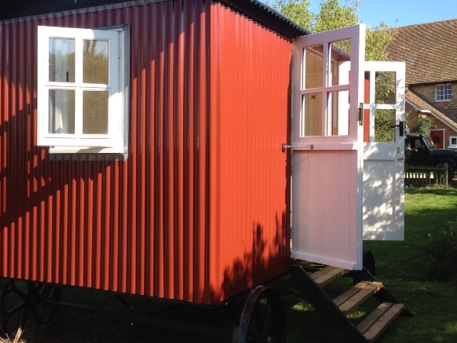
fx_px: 647
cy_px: 152
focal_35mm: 49
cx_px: 190
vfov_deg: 29.7
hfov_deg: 38.8
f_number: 2.4
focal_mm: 4.28
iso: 64
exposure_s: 1/657
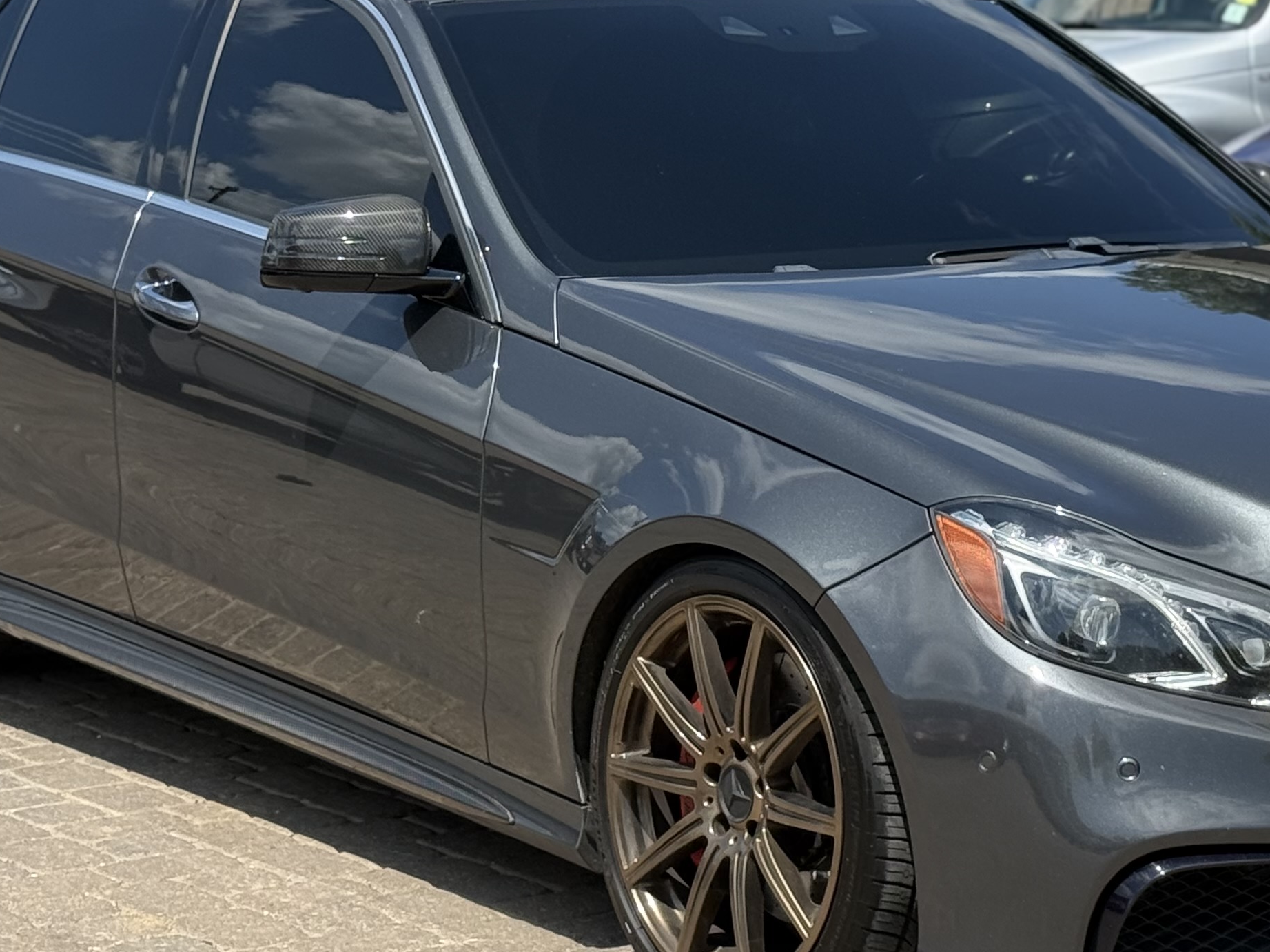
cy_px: 343
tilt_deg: -6.1
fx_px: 3852
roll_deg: +0.1
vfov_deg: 14.1
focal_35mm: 105
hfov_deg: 18.7
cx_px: 796
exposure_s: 1/4098
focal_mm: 6.76
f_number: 1.78
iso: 64
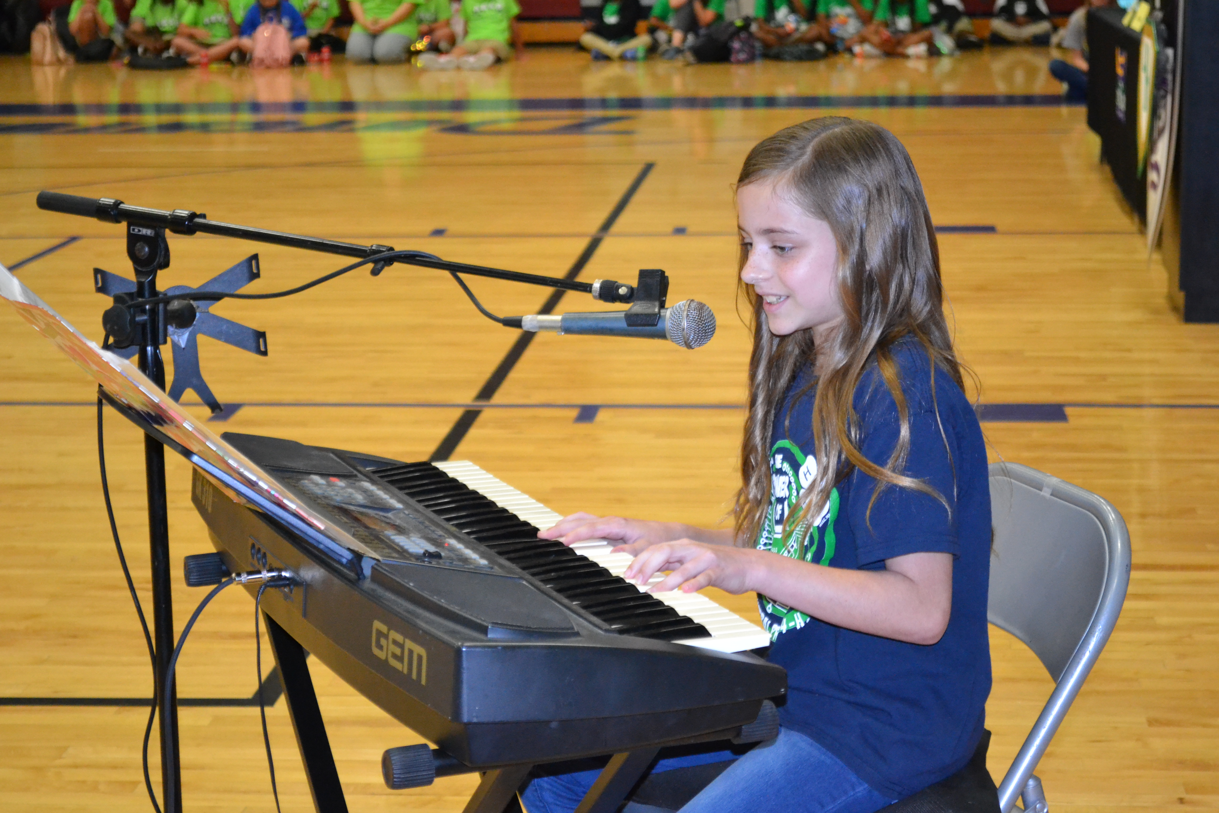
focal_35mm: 82
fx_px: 2793
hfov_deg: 24.6
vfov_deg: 16.6
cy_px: 406
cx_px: 610
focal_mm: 55
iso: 2800
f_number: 5.6
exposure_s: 1/60
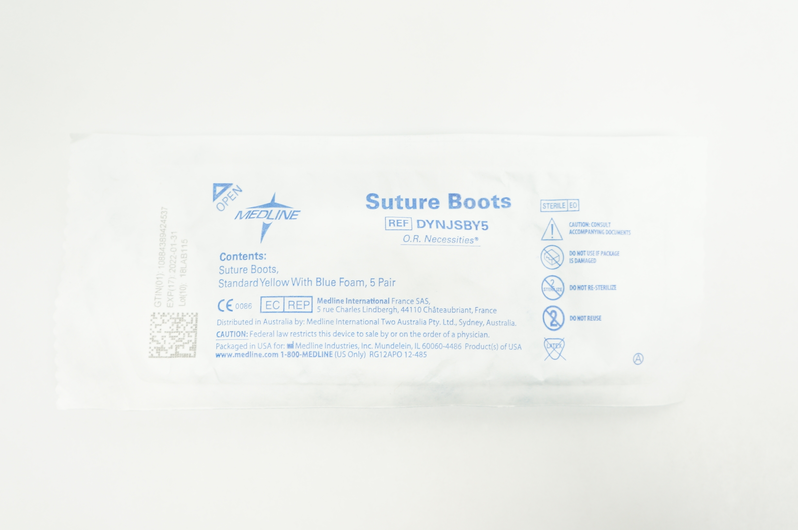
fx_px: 697
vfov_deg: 41.6
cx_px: 399
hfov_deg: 59.5
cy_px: 265
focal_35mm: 32
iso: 400
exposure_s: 1/30
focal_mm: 21
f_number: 6.3
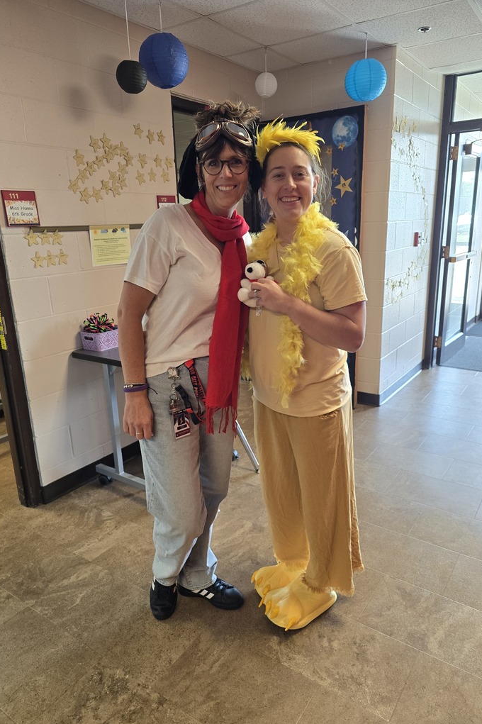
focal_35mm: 24
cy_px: 362
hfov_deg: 53.1
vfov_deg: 73.8
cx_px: 243
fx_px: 482
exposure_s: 1/120
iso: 125
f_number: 1.7
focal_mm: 6.3
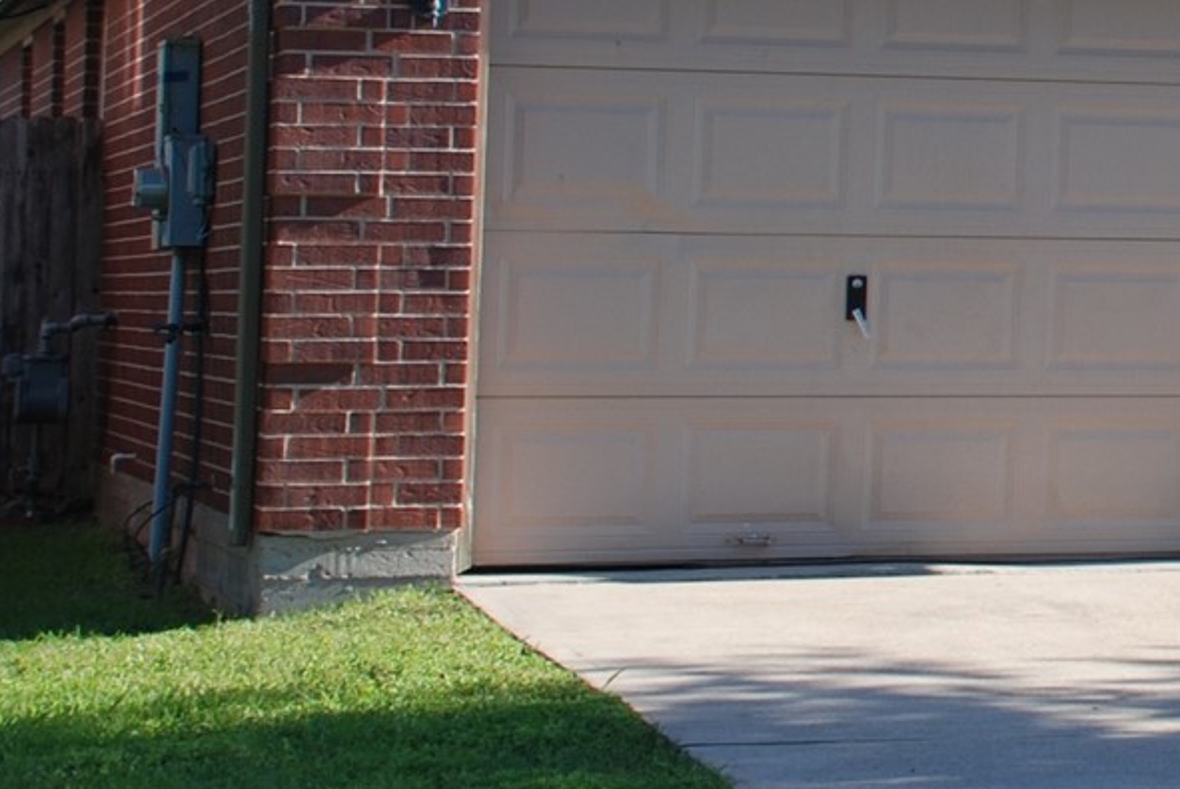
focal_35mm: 143
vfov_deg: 9.5
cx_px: 2040
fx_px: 4691
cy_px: -54
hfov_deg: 13.1
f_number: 5.6
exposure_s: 1/125
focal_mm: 26
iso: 100
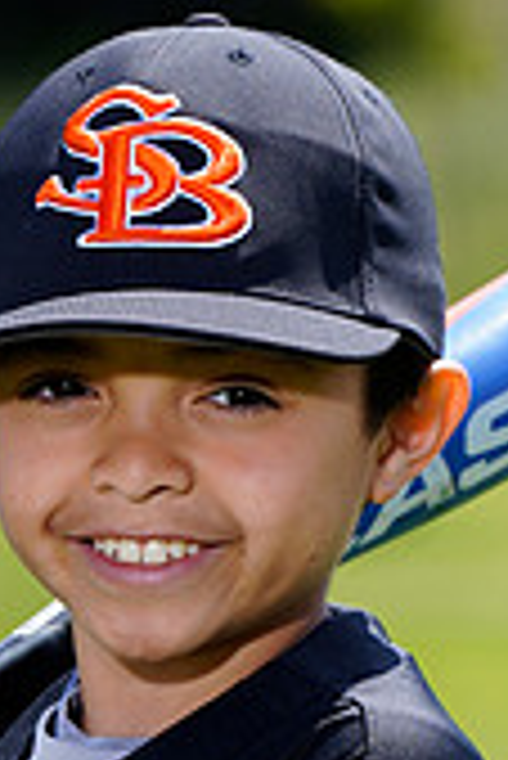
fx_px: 14468
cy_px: 899
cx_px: 61
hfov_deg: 2.0
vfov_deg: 3.0
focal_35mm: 685
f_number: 6.3
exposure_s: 1/250
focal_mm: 200
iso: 100
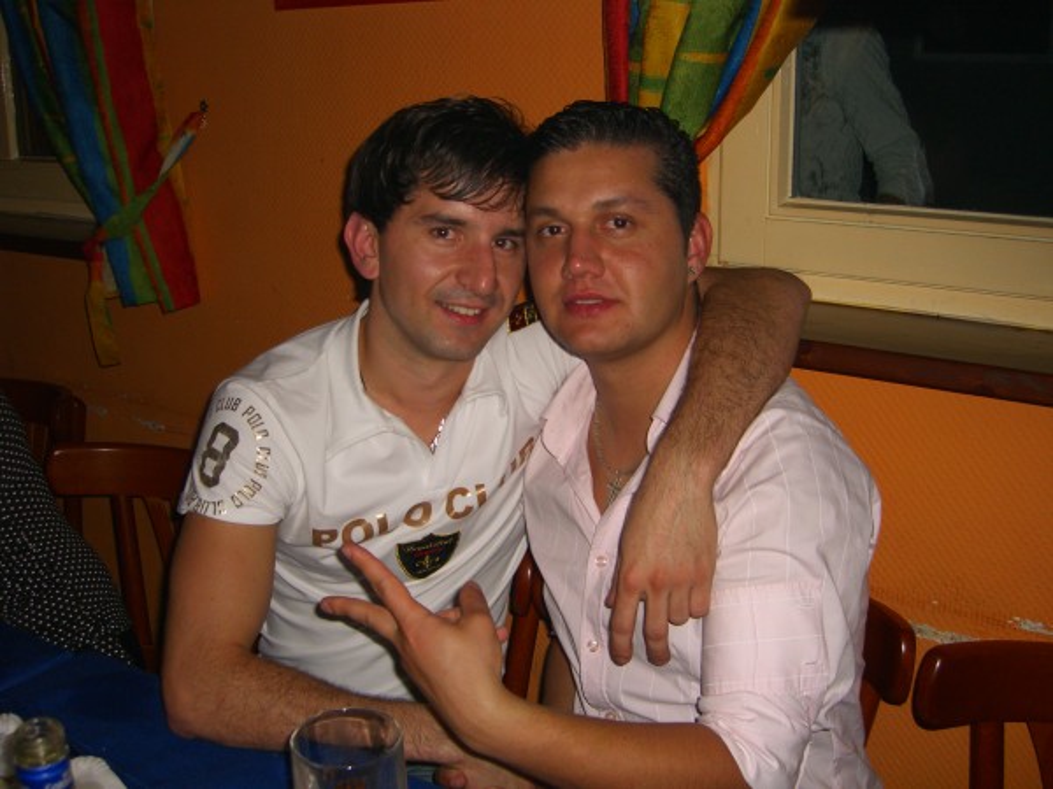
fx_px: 1156
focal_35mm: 38
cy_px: 394
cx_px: 526
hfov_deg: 49.0
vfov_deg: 37.7
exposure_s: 1/60
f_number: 2.8
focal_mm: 7.9
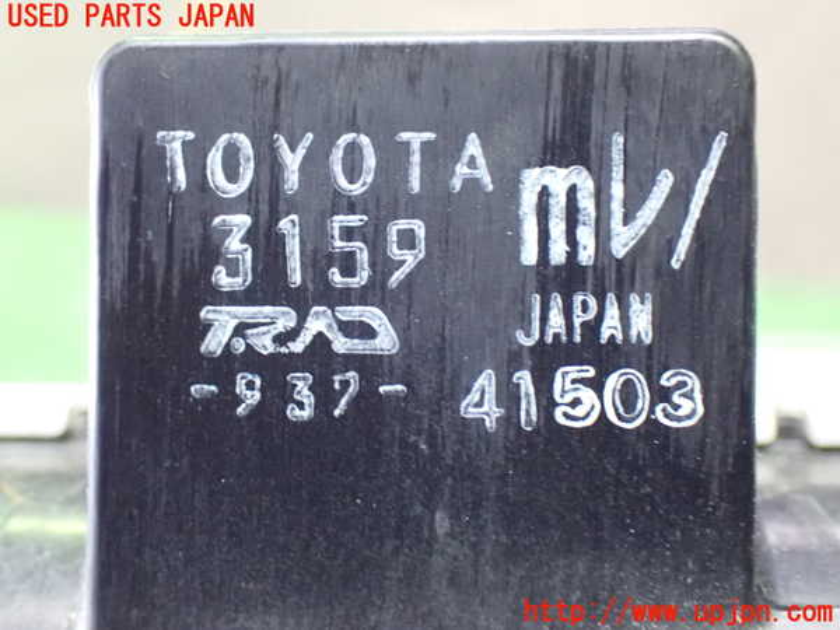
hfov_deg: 40.4
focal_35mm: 47
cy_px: 315
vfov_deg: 30.9
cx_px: 420
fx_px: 1141
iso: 1600
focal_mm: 8.4
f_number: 3.1
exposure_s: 1/20
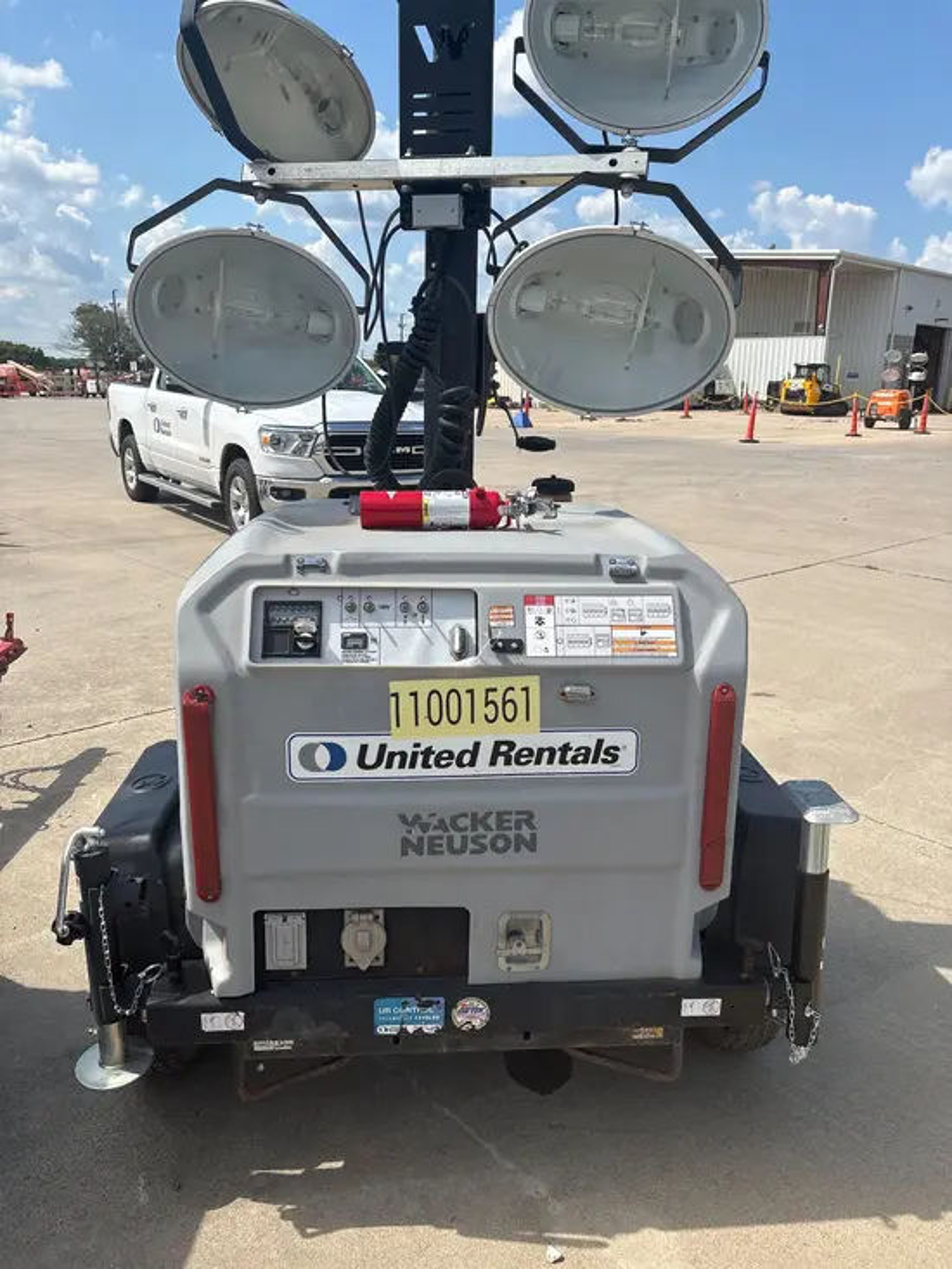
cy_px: 634
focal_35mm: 26
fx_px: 953
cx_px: 476
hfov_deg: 53.1
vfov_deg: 67.3
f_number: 1.6
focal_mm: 5.96
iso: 50
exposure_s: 1/3937
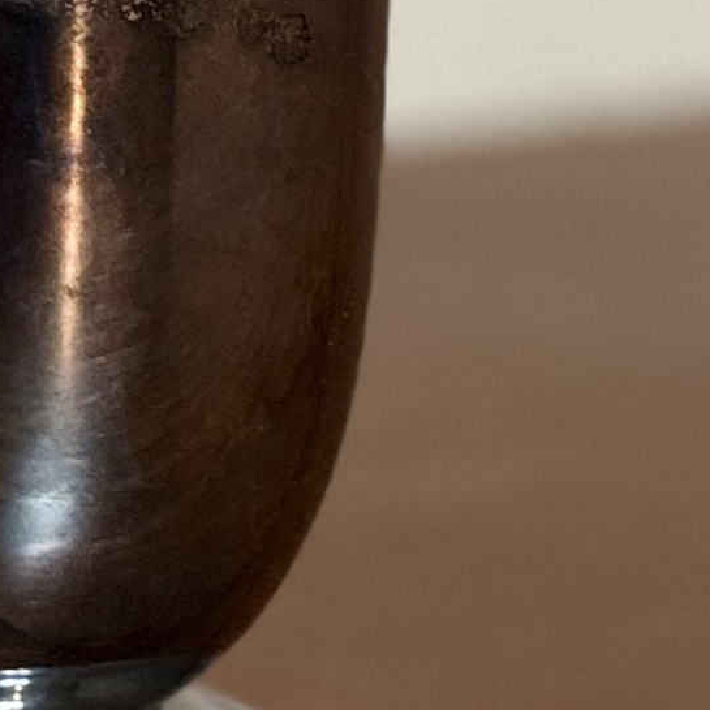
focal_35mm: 64
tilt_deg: -7.9
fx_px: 1485
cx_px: -146
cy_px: -92
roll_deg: -0.5
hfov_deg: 24.3
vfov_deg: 24.8
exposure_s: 1/60
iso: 500
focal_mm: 6.76
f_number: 1.78
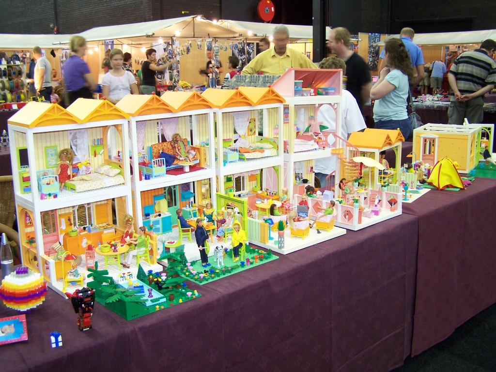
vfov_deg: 37.7
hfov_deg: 49.0
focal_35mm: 38
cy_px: 186
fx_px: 544
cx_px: 248
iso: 140
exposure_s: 1/6
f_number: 2.8
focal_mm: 6.3
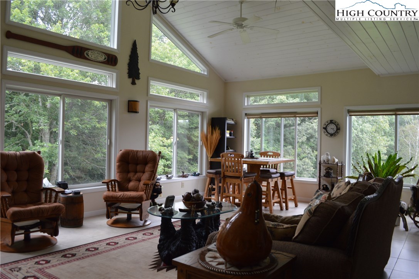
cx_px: 210
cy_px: 140
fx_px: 314
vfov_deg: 47.8
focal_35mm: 27
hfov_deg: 67.4
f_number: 5
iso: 400
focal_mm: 18
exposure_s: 1/100
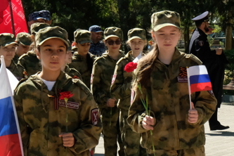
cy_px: 114
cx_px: 242
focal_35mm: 187
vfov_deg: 7.3
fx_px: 1215
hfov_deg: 10.9
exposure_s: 1/1700
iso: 4000
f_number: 13
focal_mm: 55
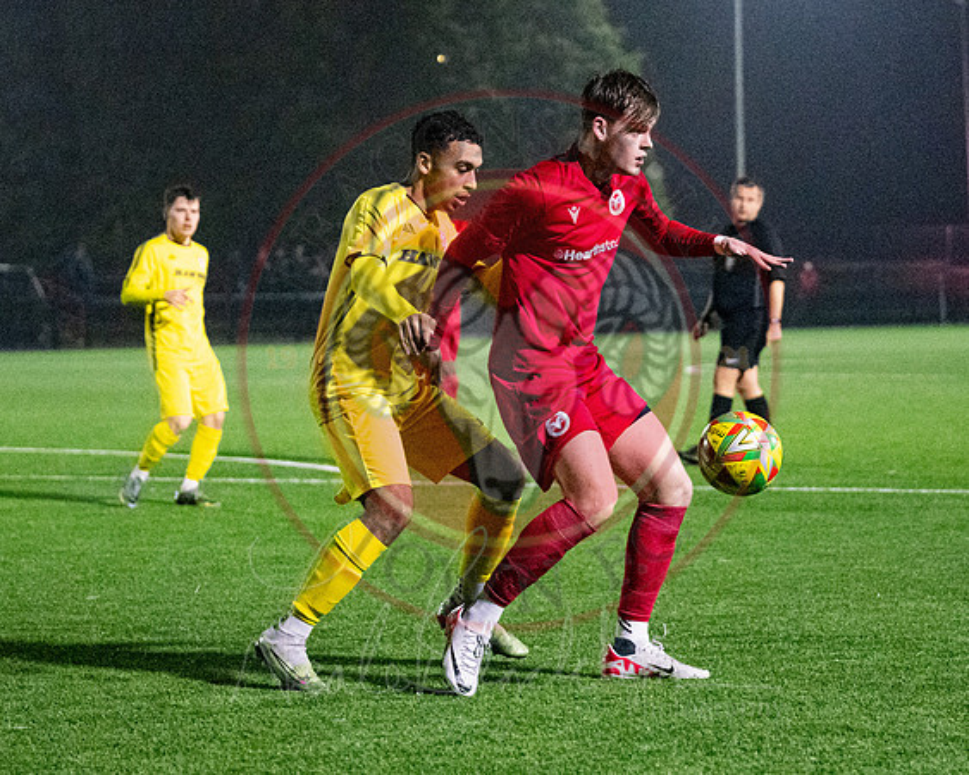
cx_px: 485
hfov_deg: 14.1
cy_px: 360
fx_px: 3913
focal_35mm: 136
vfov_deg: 11.3
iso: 8000
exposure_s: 1/1000
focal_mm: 70
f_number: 2.8
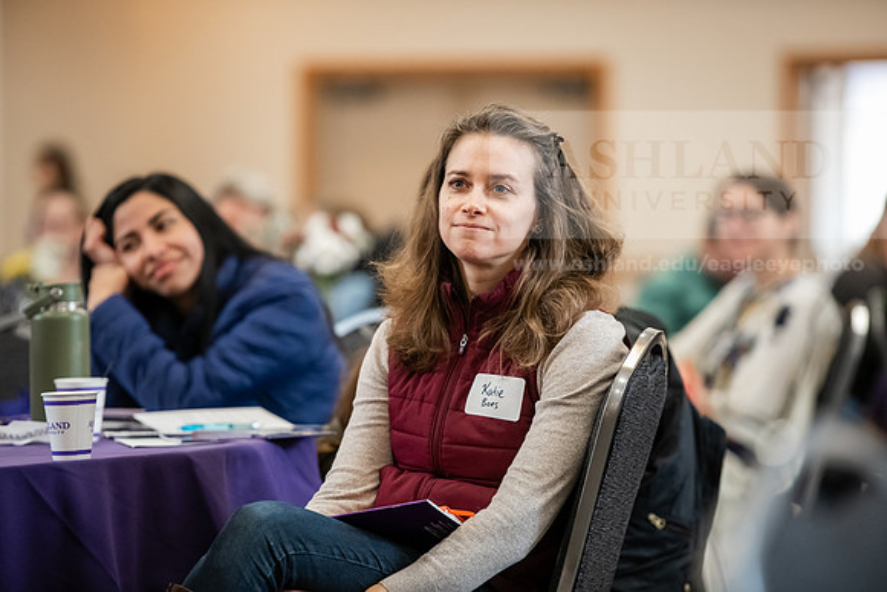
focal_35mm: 180
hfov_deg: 11.4
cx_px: 444
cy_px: 296
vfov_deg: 7.6
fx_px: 4436
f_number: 2.8
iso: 3200
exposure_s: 1/200
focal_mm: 180
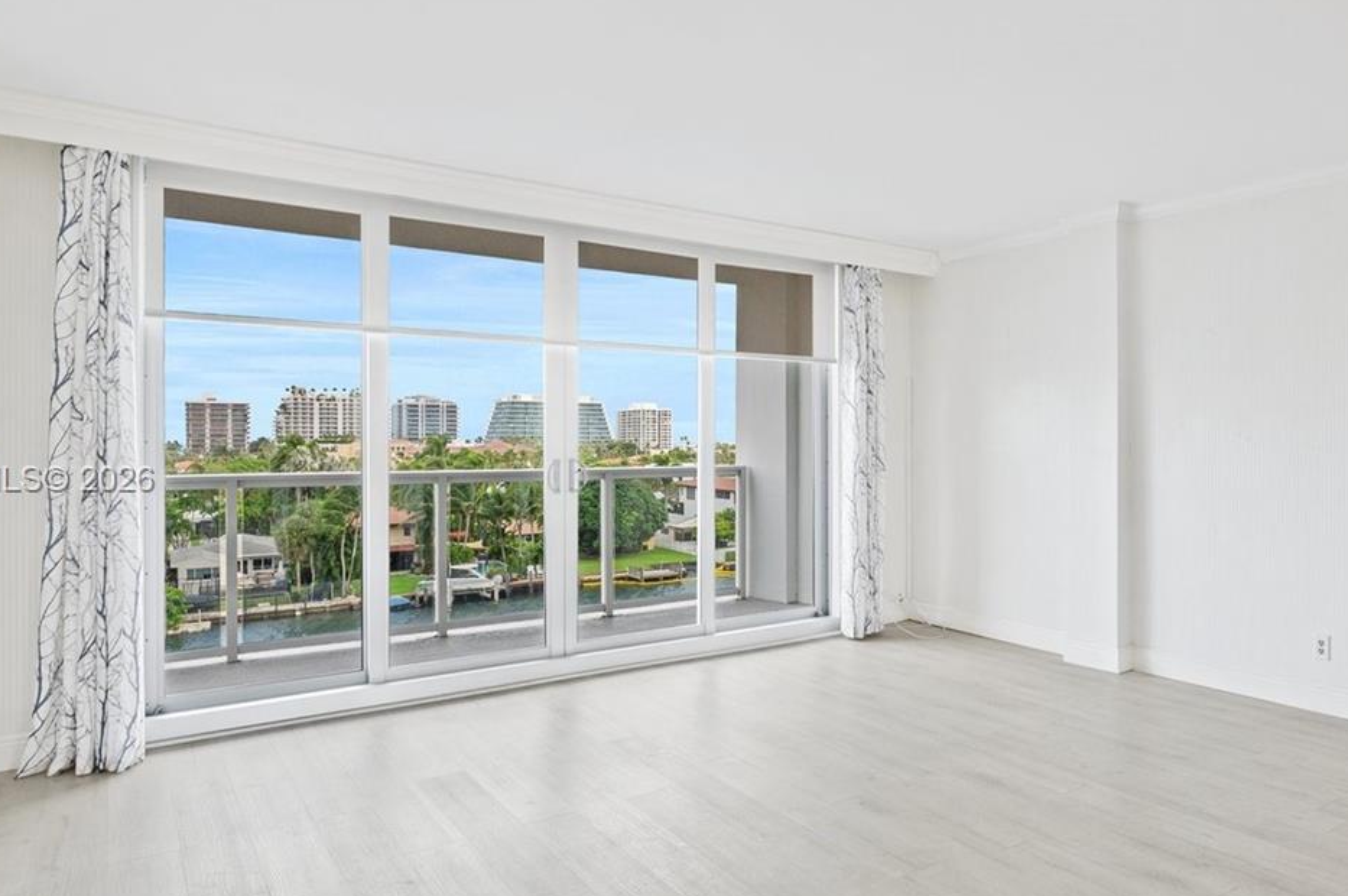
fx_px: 898
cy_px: 482
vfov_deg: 53.0
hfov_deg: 72.3
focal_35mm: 24
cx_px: 860
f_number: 8
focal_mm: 14
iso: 200
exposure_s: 1/10
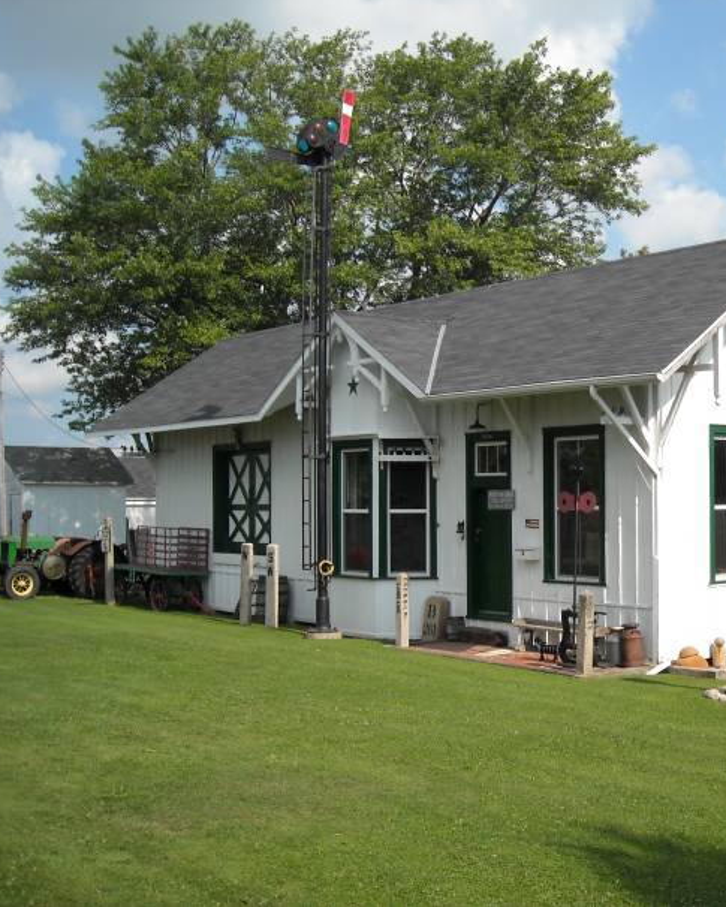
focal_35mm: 46
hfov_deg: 32.0
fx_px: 1235
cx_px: 563
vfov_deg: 40.3
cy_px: 451
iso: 64
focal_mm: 5.7
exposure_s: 1/284
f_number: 5.6
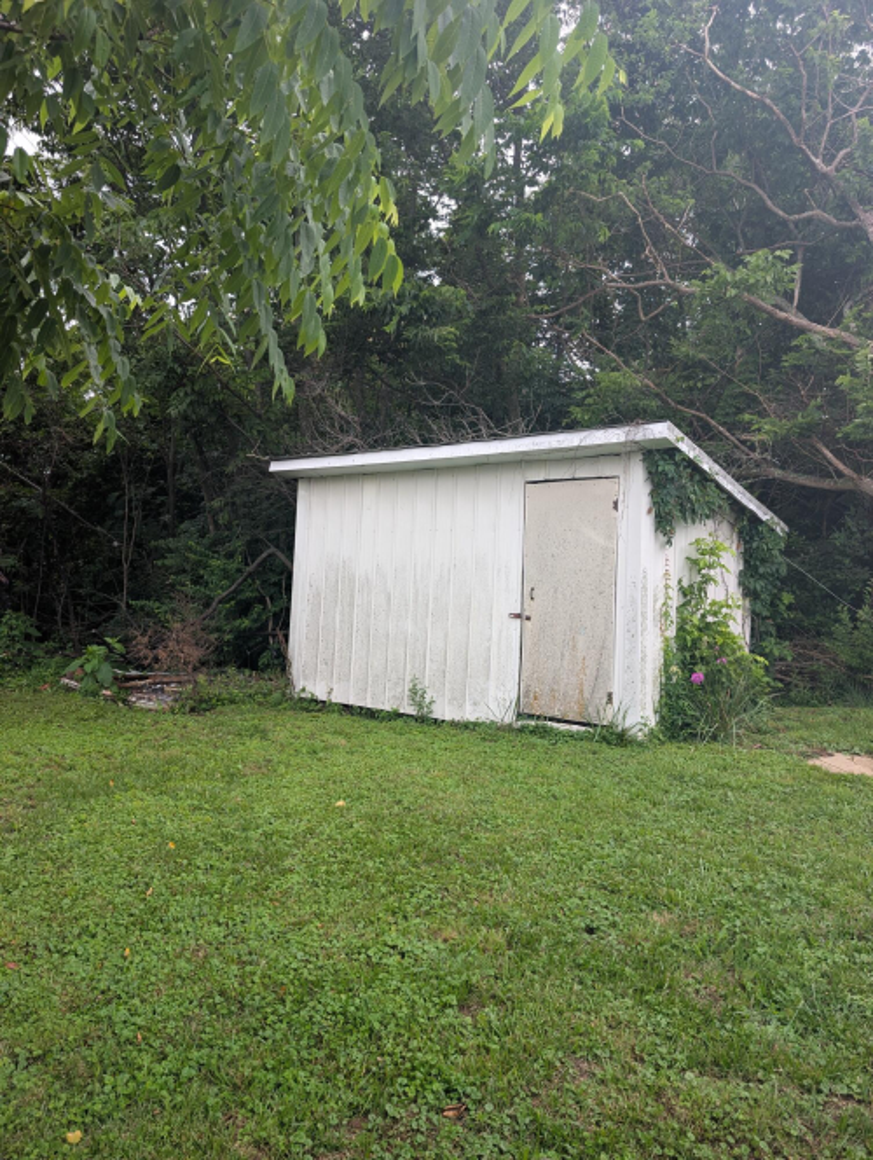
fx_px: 805
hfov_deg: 56.9
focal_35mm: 24
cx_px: 436
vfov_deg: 71.5
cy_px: 580
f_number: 1.68
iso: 21
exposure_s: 1/219
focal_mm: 6.9
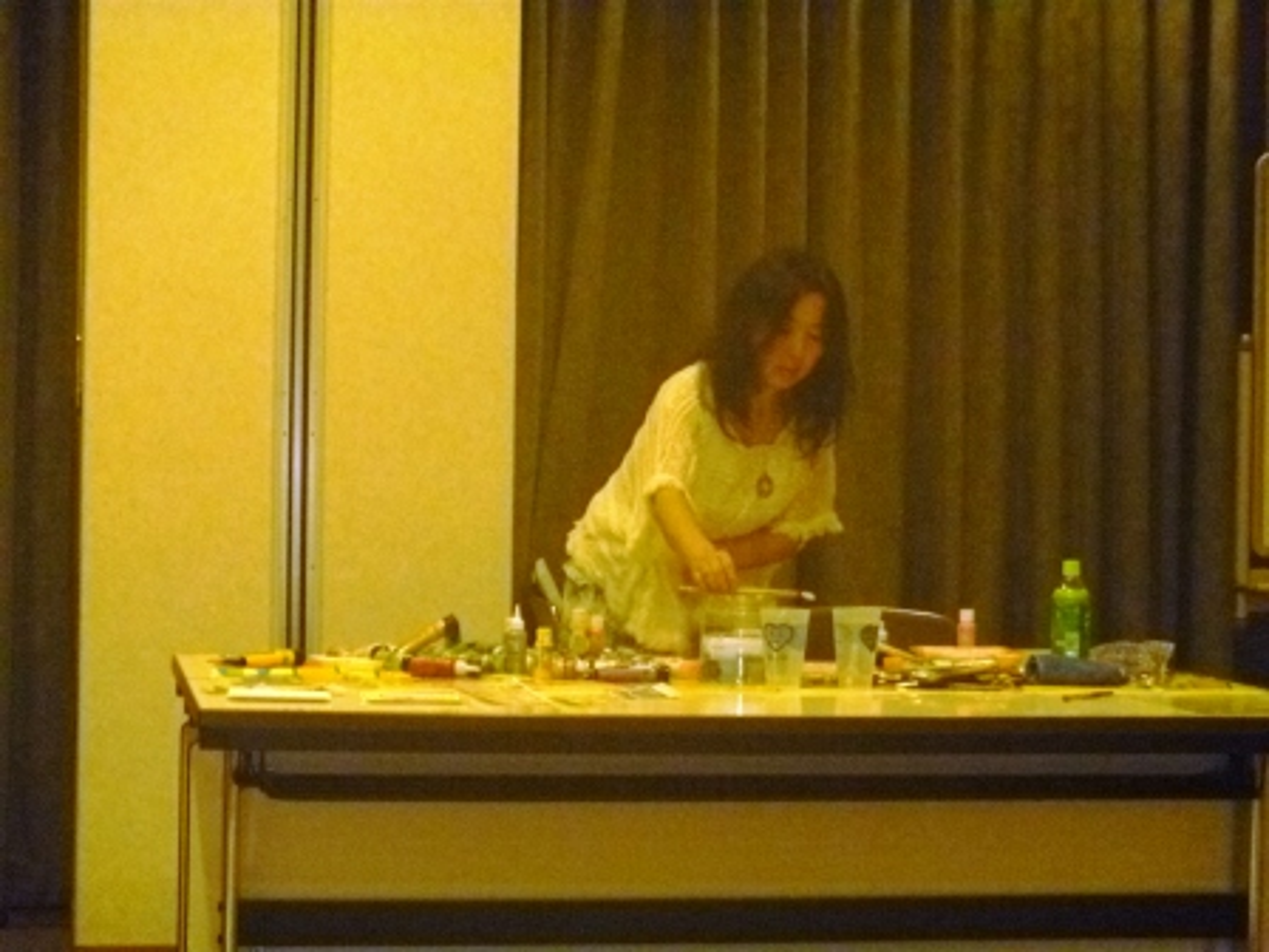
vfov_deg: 18.2
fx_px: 2969
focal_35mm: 81
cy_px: 476
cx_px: 634
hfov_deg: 24.1
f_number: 5.3
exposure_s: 1/15
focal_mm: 14.5
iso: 800
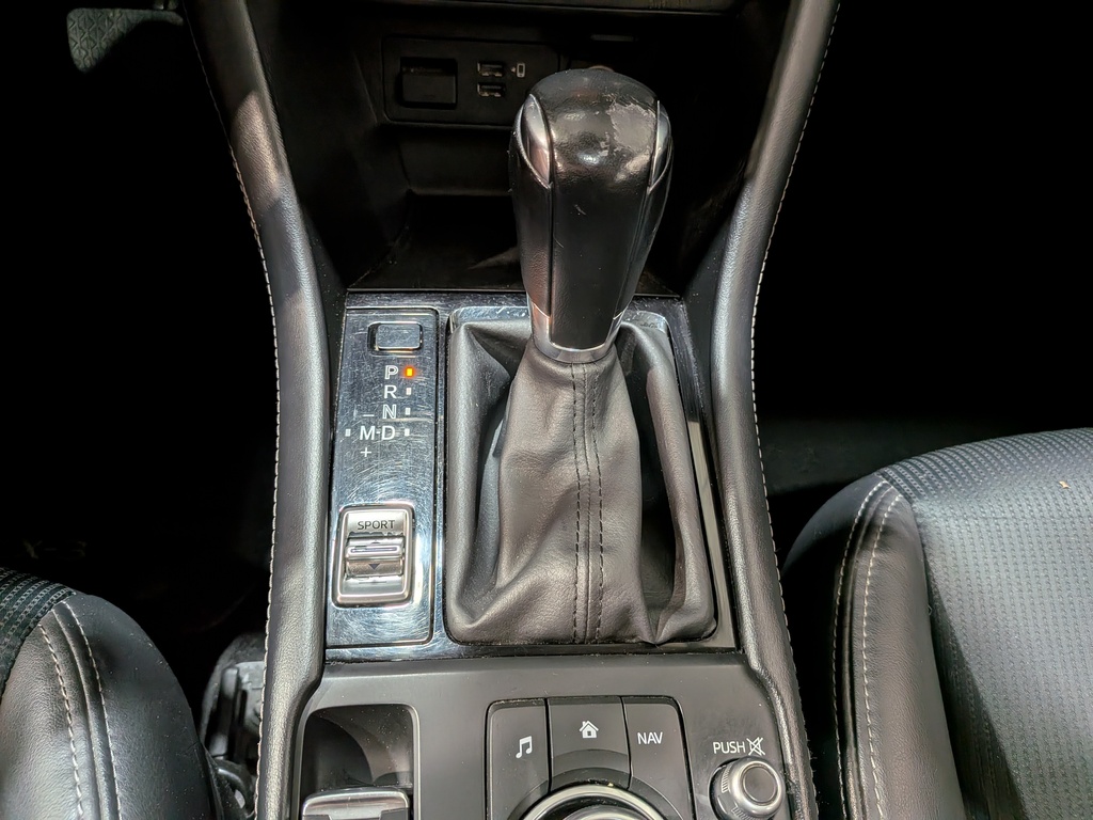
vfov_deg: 56.8
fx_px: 758
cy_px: 410
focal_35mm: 24
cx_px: 546
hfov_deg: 71.6
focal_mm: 4.53
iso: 32
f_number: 1.7
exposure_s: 1/60
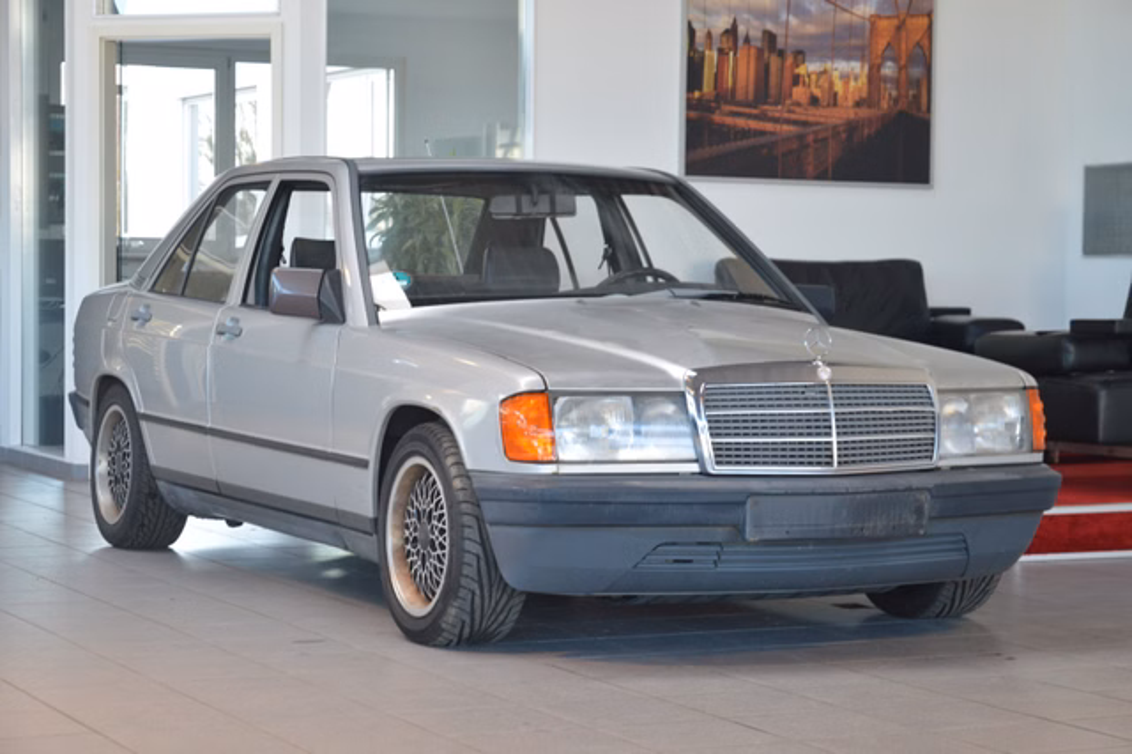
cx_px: 566
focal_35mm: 87
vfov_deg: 15.7
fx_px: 2734
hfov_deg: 23.4
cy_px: 377
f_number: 5
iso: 800
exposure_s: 1/60
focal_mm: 58
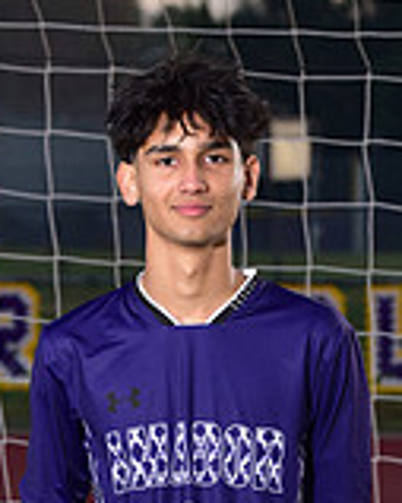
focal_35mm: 412
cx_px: 185
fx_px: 6133
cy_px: 642
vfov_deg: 4.7
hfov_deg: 3.8
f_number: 7.1
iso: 400
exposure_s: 1/250
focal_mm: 120
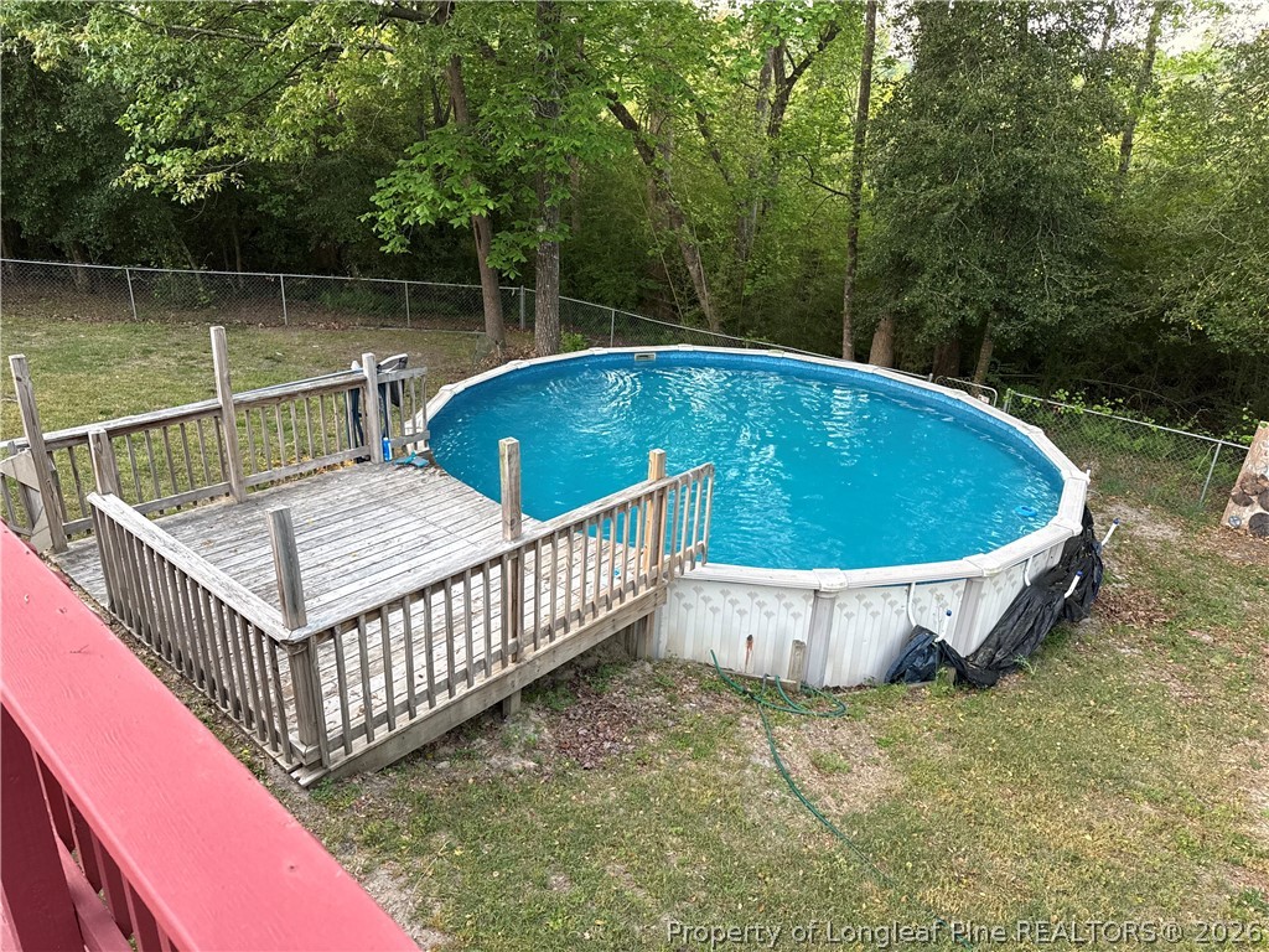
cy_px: 476
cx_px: 634
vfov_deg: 56.8
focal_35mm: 24
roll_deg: -2.7
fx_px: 880
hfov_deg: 71.6
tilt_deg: -23.4
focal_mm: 6.76
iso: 200
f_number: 1.78
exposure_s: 1/108
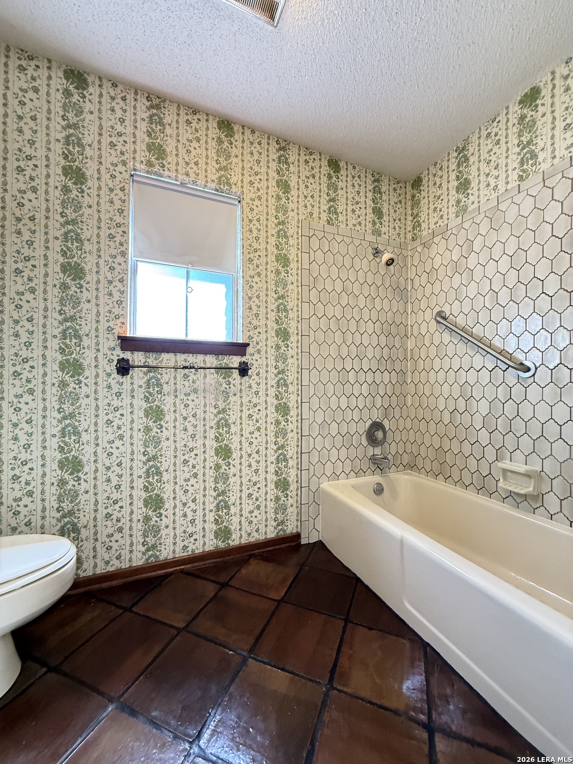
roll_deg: -0.6
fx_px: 309
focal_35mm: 14
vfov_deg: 102.1
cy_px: 382
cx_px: 286
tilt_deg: +0.9
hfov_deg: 85.7
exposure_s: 1/60
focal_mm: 2.22
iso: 400
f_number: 2.2
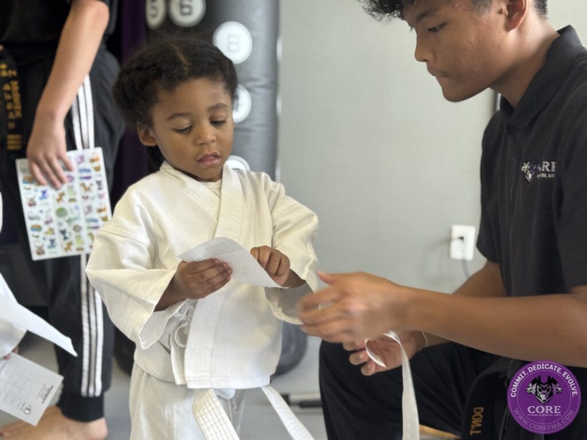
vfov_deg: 30.3
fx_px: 814
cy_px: 220
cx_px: 294
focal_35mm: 48
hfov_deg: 39.7
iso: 80
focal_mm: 6.76
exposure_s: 1/60
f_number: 1.78
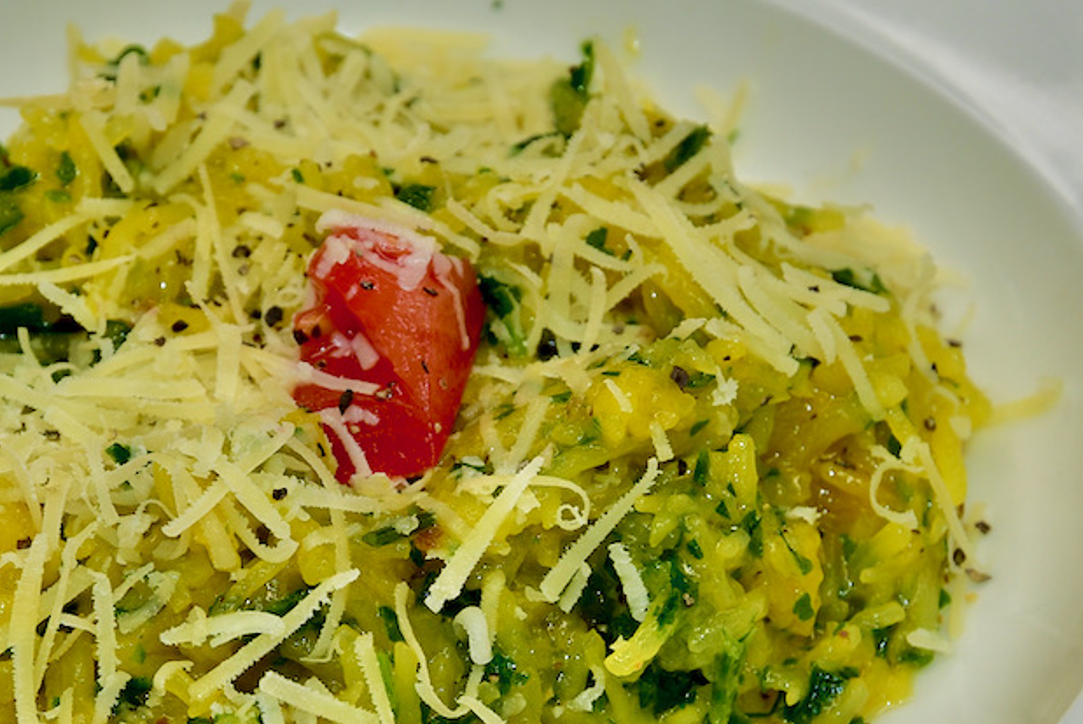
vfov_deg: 9.2
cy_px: 442
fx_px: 4487
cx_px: 395
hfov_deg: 13.7
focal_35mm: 149
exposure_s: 1/200
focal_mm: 48
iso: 200
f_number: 7.1
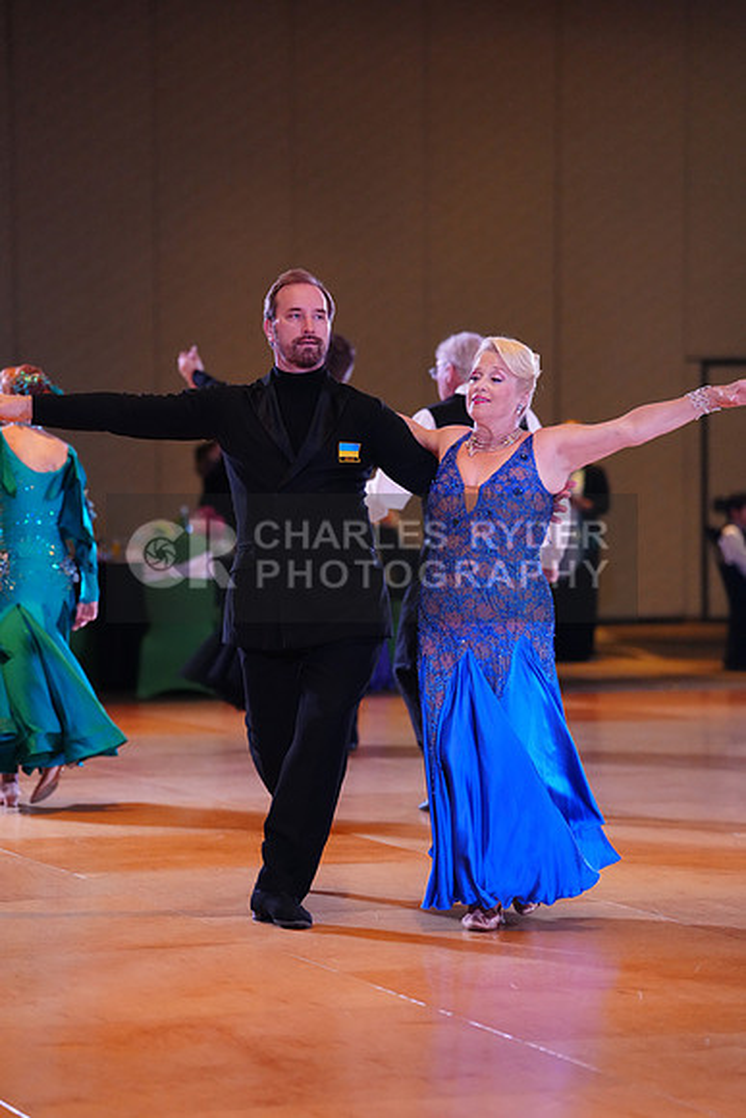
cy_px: 559
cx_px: 373
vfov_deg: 16.6
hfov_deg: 11.2
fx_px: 3821
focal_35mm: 123
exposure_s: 1/500
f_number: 2.8
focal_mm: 123
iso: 5000
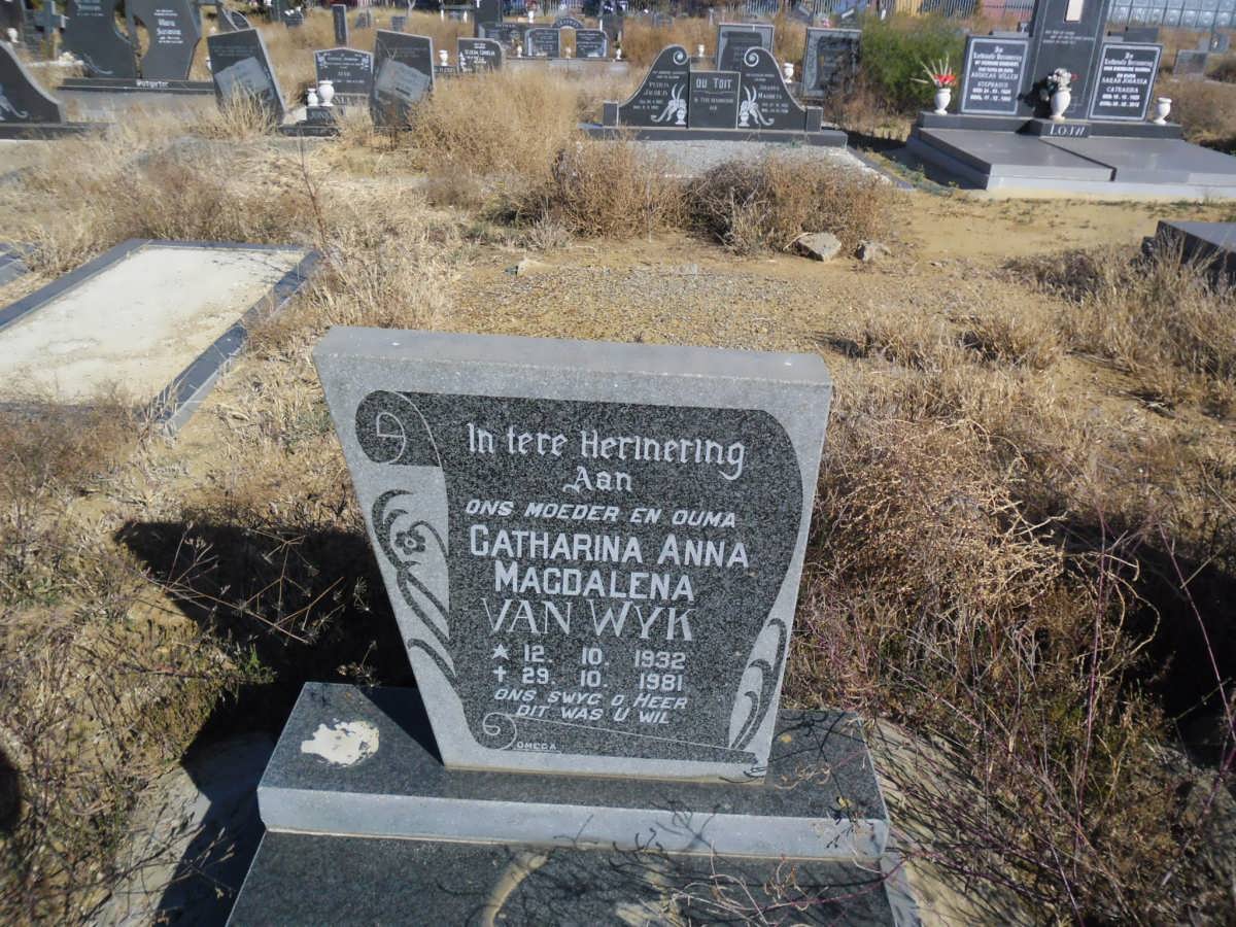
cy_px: 464
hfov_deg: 65.3
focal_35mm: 27
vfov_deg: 51.4
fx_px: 964
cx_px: 618
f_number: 9
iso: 80
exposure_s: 1/189
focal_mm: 4.9
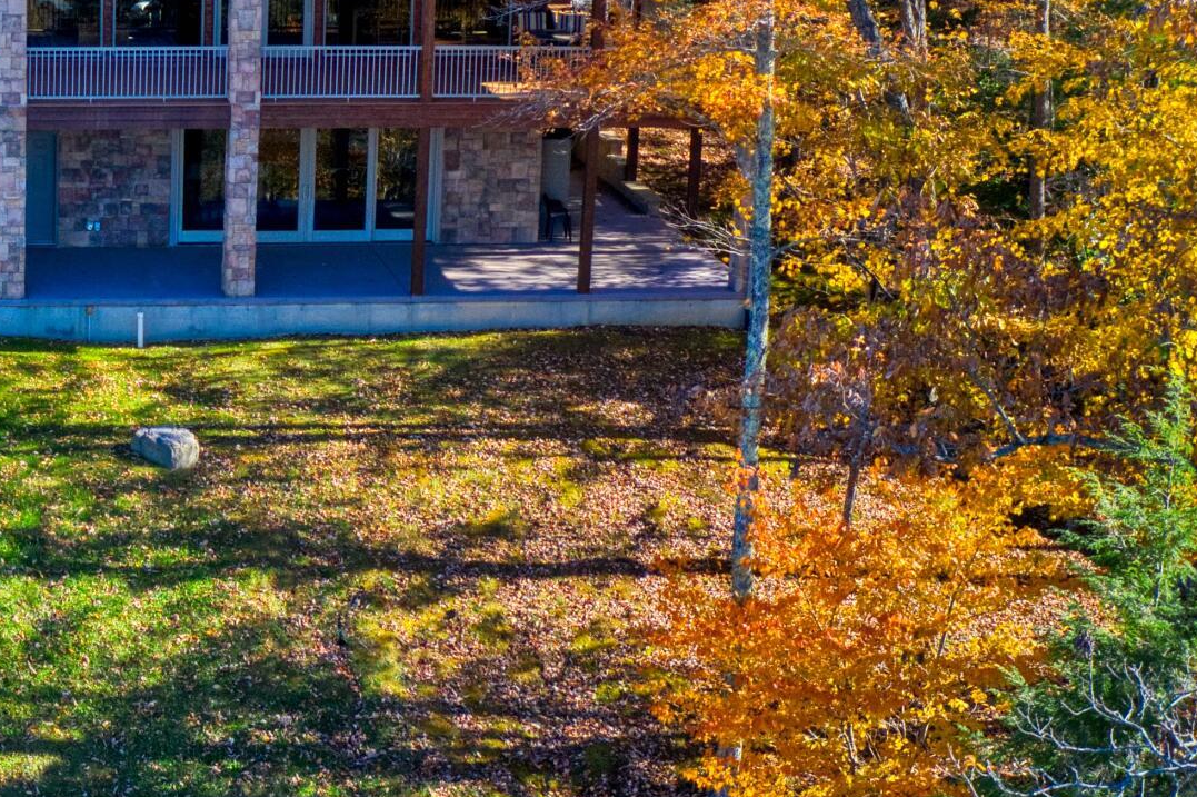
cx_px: -162
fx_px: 2592
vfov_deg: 17.4
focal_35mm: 78
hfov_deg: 24.1
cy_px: 212
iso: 400
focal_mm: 10.26
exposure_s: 1/60
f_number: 5
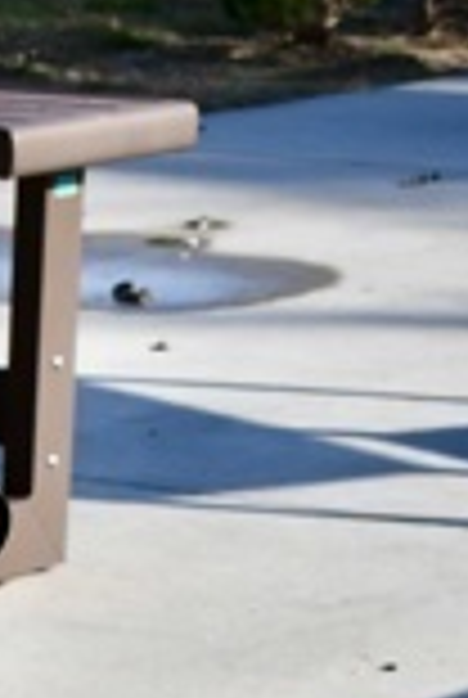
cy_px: 1238
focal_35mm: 278
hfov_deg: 4.9
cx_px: -405
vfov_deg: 7.2
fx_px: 5397
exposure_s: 1/800
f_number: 14
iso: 1000
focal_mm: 48
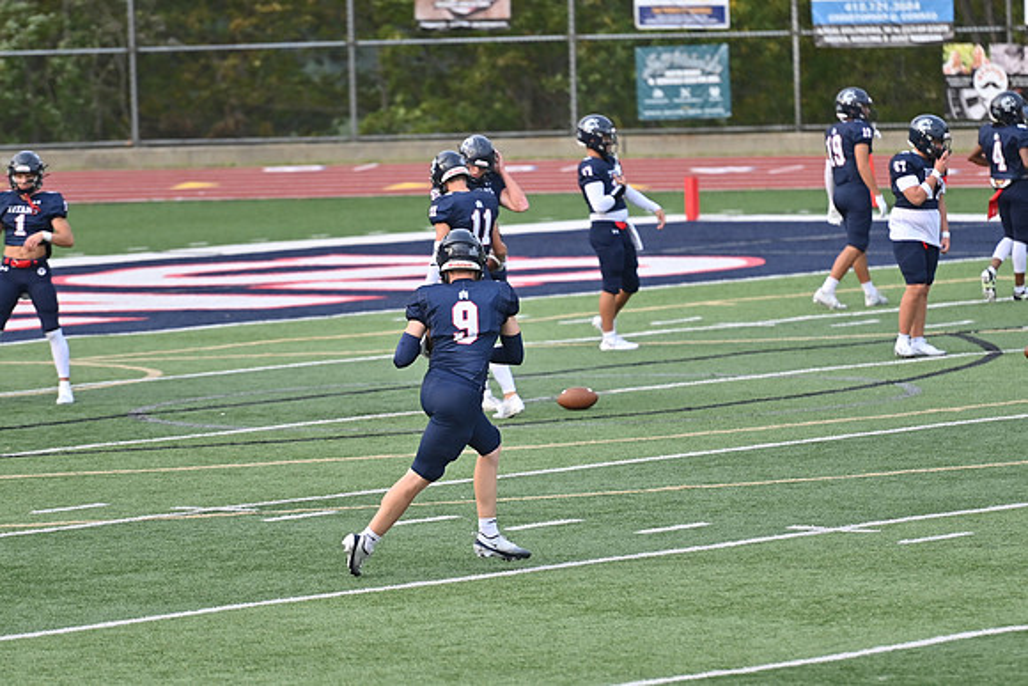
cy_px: 343
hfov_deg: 6.9
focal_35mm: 300
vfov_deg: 4.6
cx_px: 514
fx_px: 8568
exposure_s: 1/2000
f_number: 3.5
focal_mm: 200
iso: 400
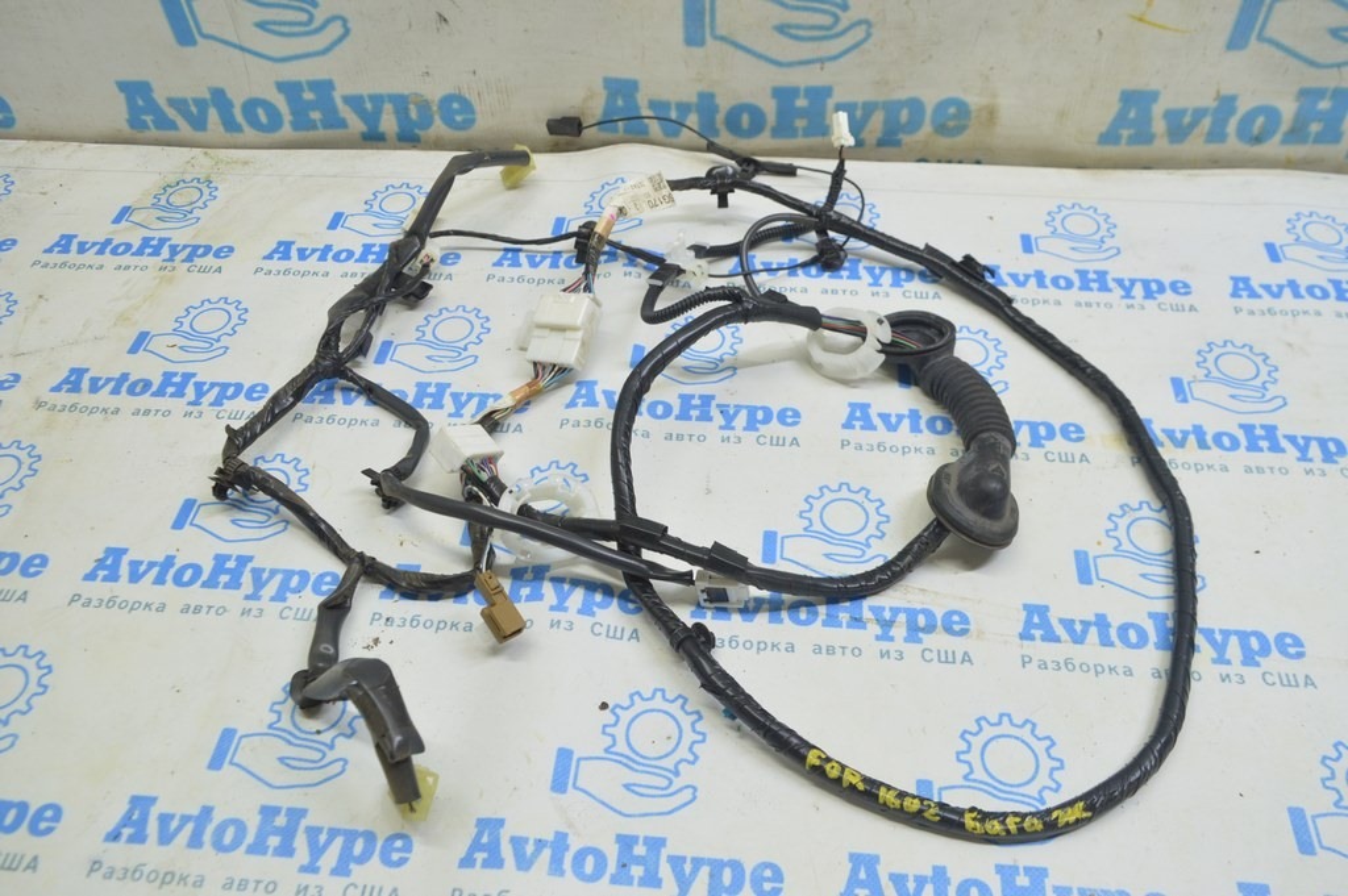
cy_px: 448
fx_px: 1122
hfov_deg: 62.0
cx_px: 674
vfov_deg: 43.5
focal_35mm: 30
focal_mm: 20
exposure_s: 1/20
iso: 400
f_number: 5.6
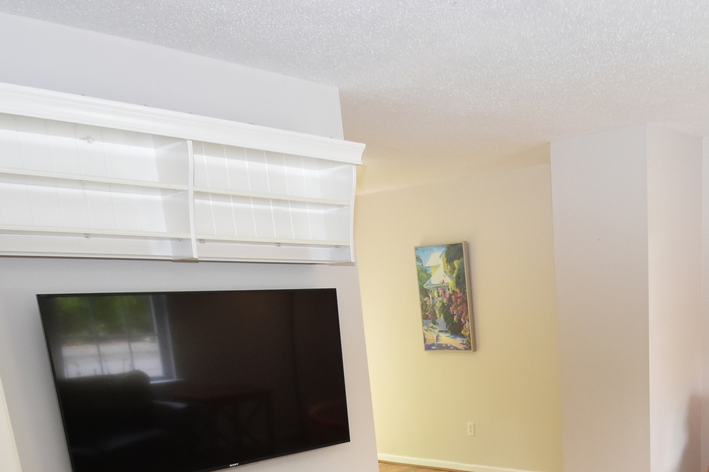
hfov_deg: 47.4
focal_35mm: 38
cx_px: 585
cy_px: 492
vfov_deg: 31.8
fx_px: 748
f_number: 5.6
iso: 800
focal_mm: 10
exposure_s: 1/125
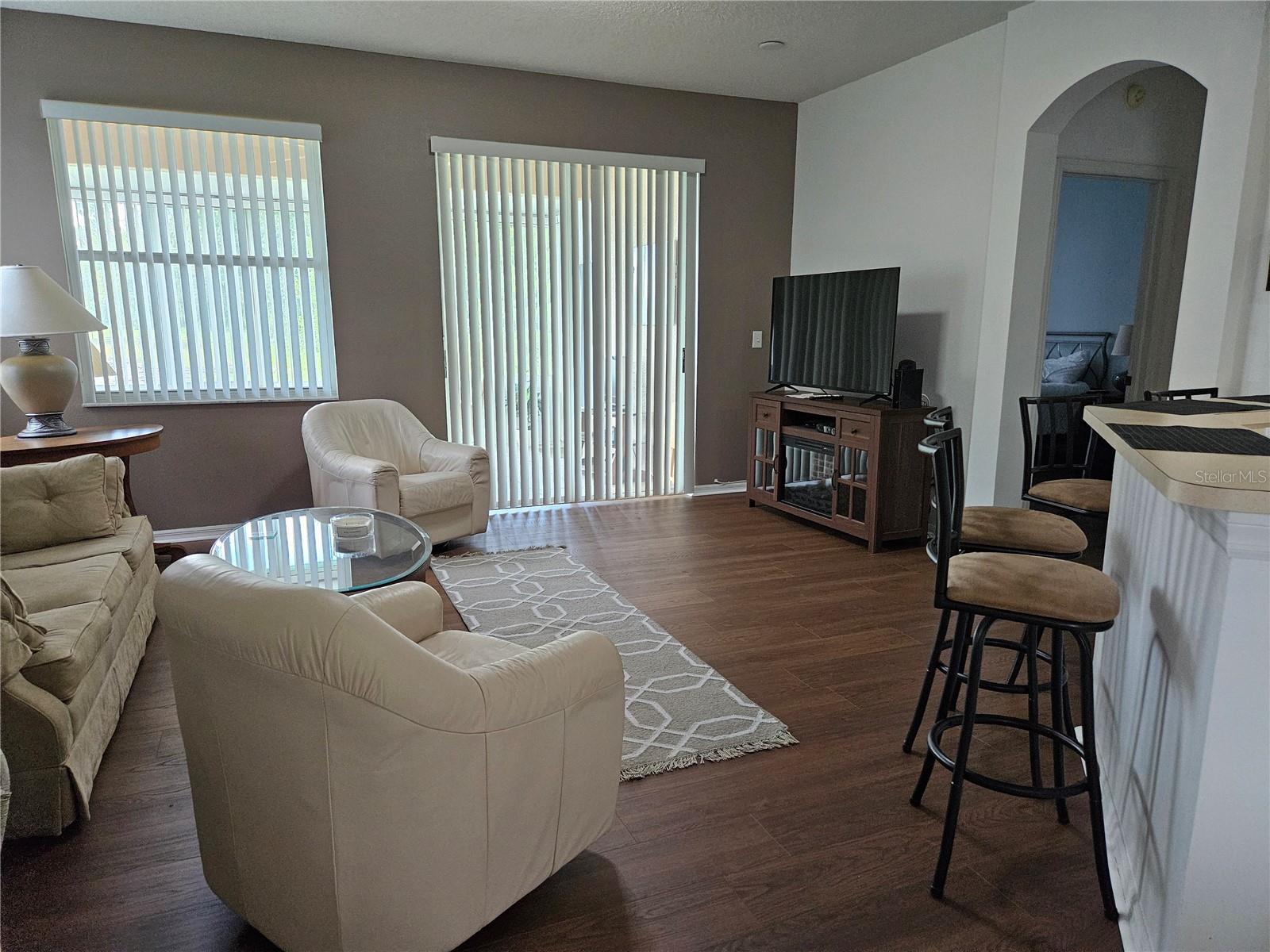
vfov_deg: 58.9
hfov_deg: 73.9
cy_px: 476
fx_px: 844
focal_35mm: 23
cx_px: 635
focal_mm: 5.4
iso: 800
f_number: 1.8
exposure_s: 1/240
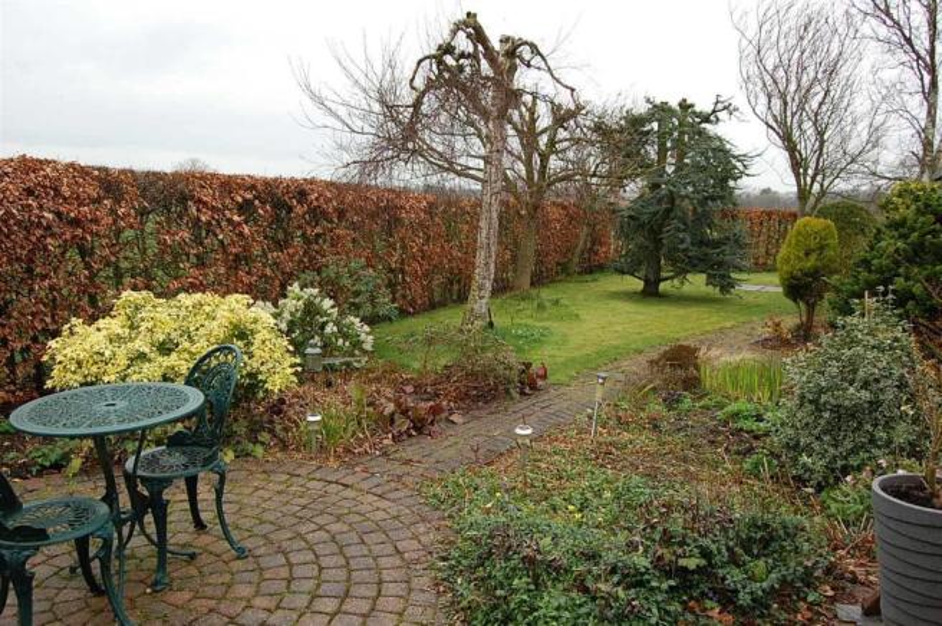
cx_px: 471
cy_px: 313
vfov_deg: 47.8
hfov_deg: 67.4
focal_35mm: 27
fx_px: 706
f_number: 6.3
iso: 200
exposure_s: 1/160
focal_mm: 18
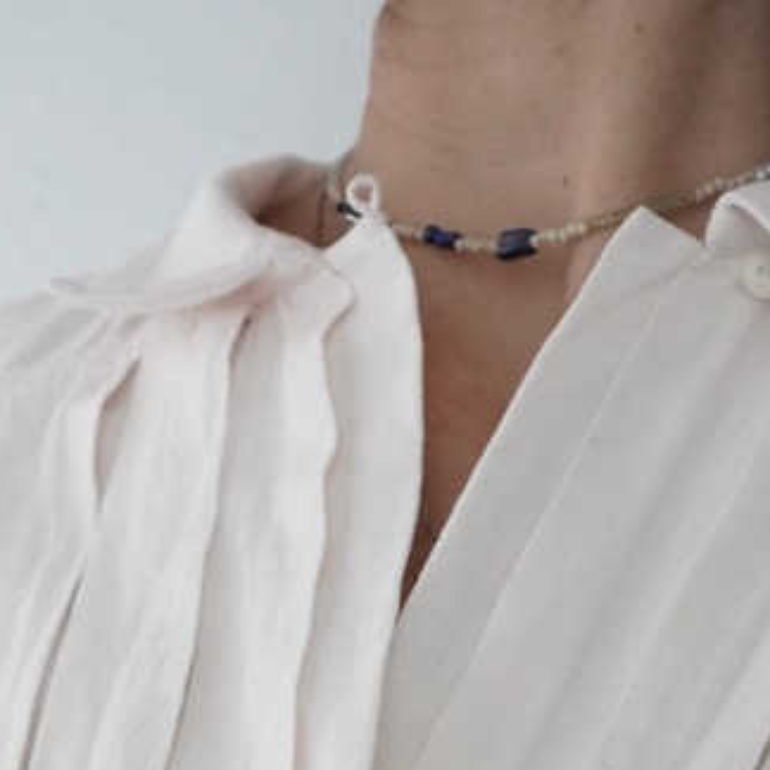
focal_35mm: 126
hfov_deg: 13.8
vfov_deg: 12.2
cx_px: 535
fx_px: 3171
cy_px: 1578
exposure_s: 1/200
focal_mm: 32
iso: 5000
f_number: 6.3
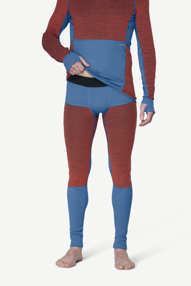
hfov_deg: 12.9
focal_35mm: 106
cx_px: 96
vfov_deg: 19.3
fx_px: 844
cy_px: 143
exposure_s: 1/50
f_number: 5.6
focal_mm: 106
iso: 100
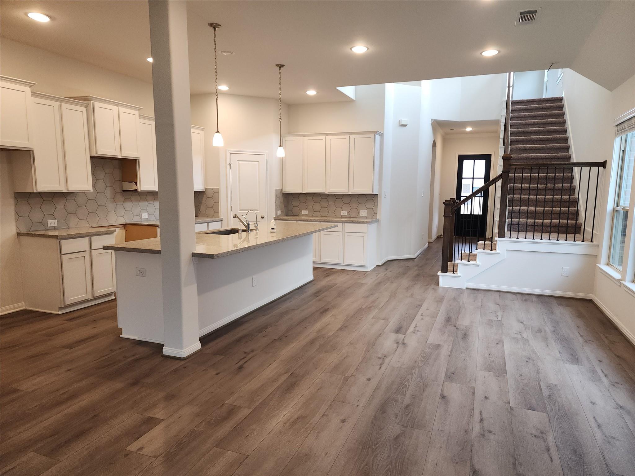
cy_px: 238
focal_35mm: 23
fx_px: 422
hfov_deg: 73.9
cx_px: 318
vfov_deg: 58.9
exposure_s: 1/60
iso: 80
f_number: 1.8
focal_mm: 6.4
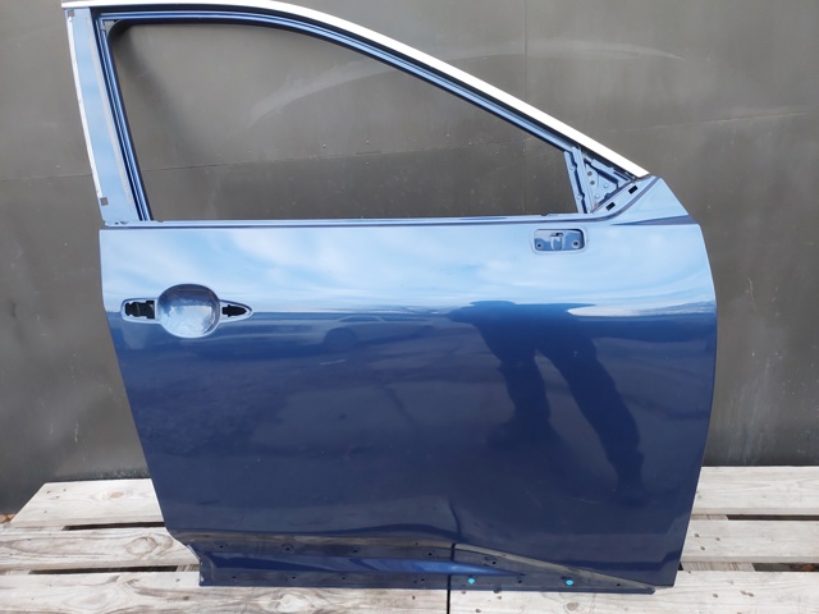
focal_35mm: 28
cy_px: 307
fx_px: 662
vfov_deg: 49.7
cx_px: 410
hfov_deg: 63.4
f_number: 1.8
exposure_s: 1/100
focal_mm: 5.32
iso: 125
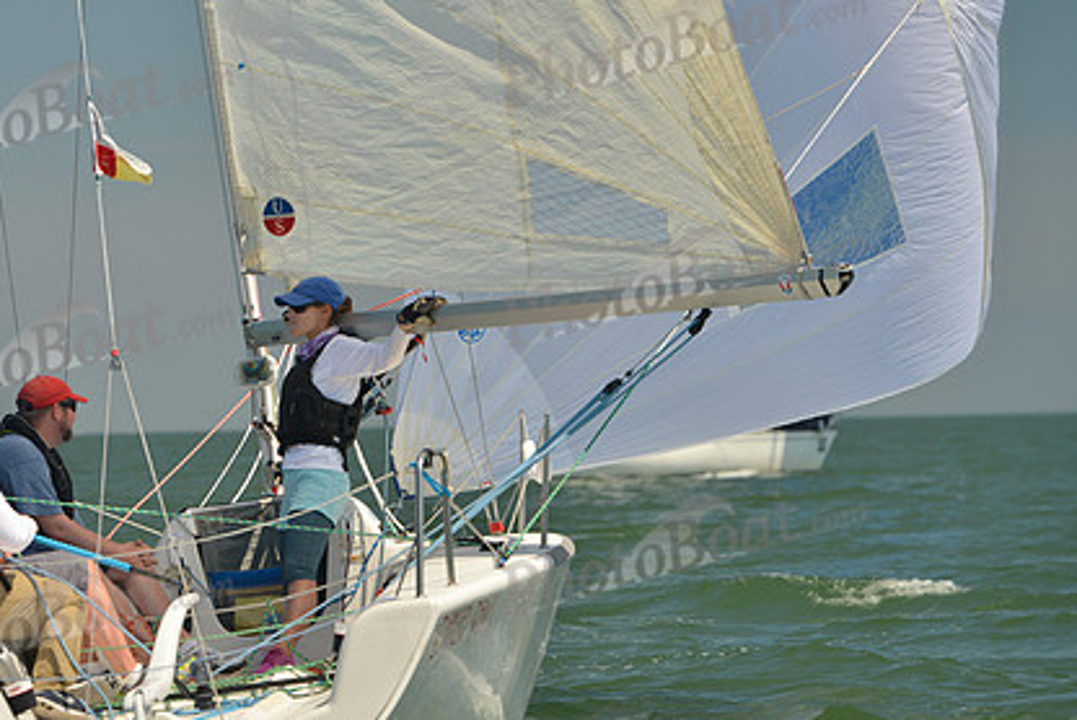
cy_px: 452
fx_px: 6885
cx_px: 370
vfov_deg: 6.0
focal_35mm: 230
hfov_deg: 8.9
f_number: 6.3
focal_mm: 165
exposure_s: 1/640
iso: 200
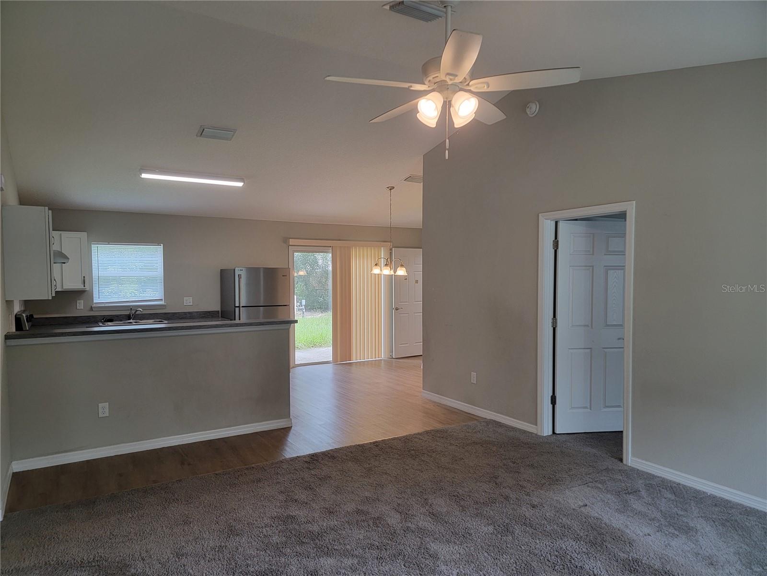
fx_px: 532
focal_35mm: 24
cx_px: 384
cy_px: 288
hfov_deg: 71.6
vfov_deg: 56.8
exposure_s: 1/120
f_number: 1.8
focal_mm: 6.7
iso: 100
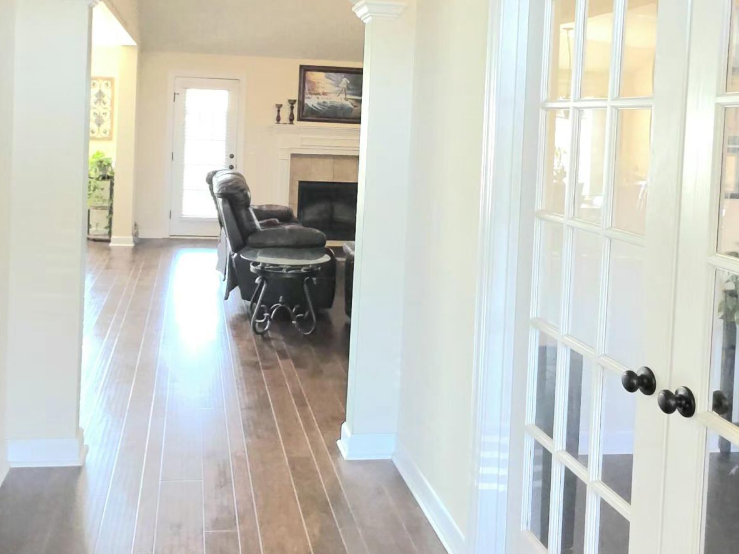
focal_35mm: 33
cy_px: 154
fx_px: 704
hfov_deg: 54.9
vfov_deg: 41.9
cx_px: 294
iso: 200
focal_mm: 2.2
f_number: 1.9
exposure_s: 1/60.2
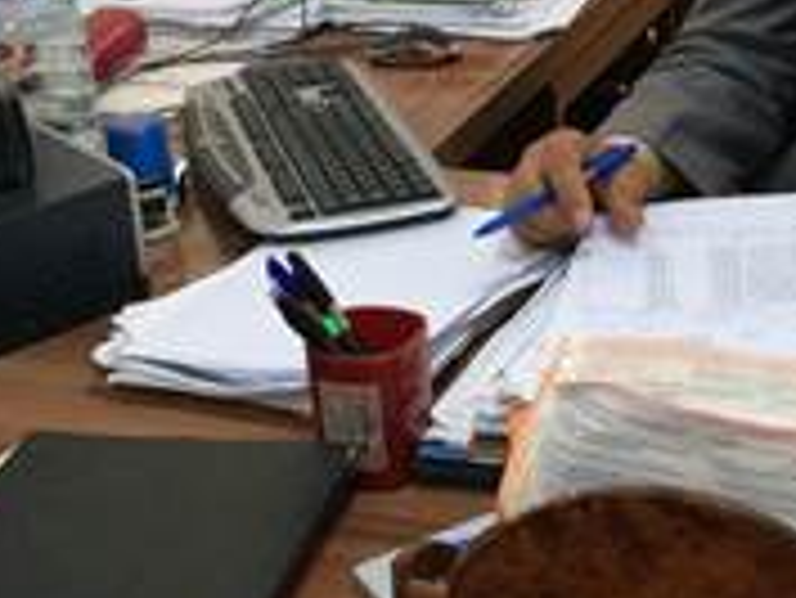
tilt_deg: -18.9
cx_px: 729
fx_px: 1887
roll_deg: +1.7
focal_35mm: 82
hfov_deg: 23.2
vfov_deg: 17.7
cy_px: 61
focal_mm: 4.15
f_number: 2.2
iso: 200
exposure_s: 1/33
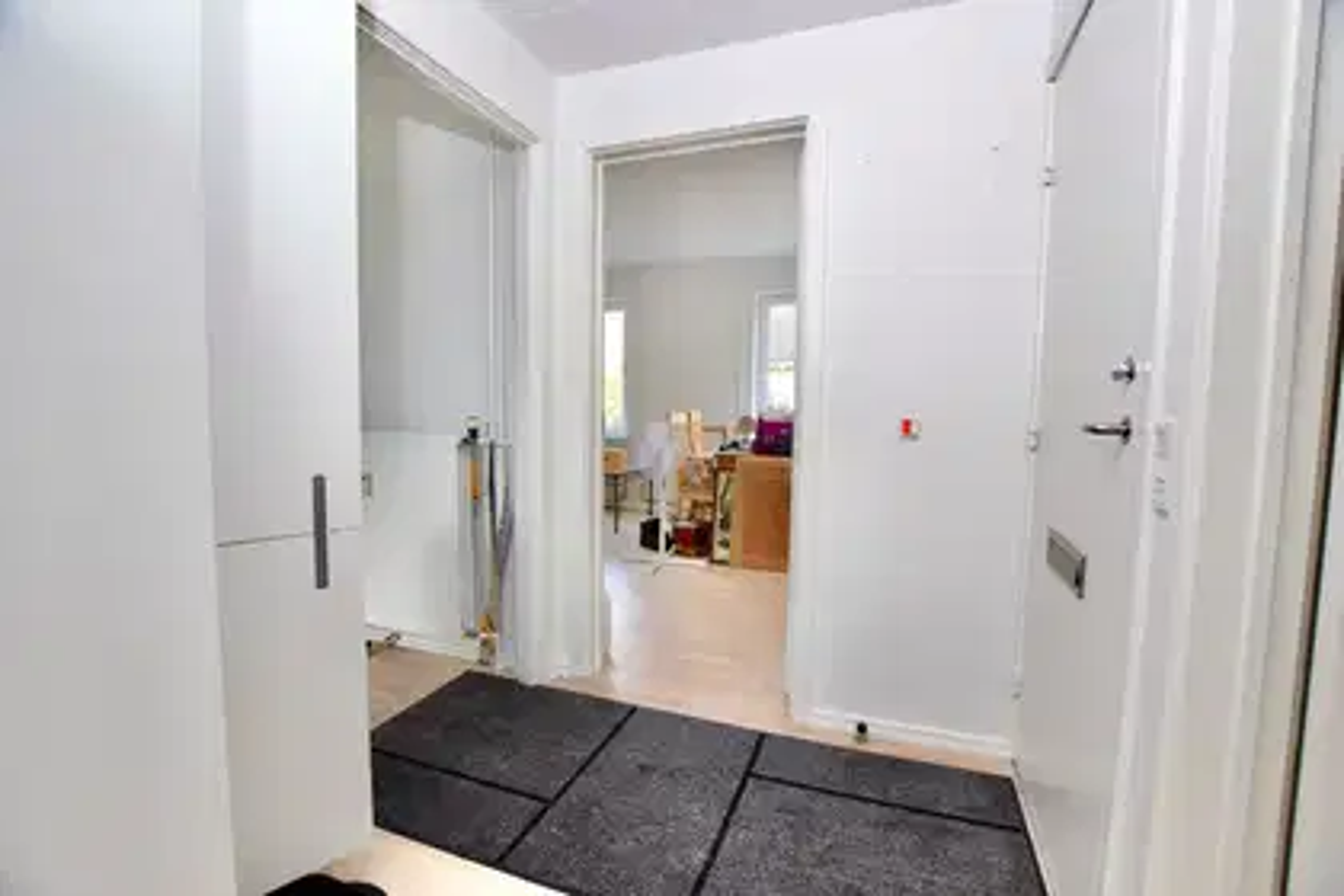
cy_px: 448
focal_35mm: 15
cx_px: 672
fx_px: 560
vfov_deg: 77.3
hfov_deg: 100.4
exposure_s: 1/100
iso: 1600
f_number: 5.6
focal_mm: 10
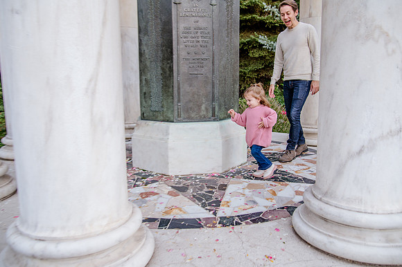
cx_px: 201
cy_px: 133
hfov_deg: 63.0
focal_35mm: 29
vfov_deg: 44.4
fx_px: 328
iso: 500
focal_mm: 28
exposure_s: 1/125
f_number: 4
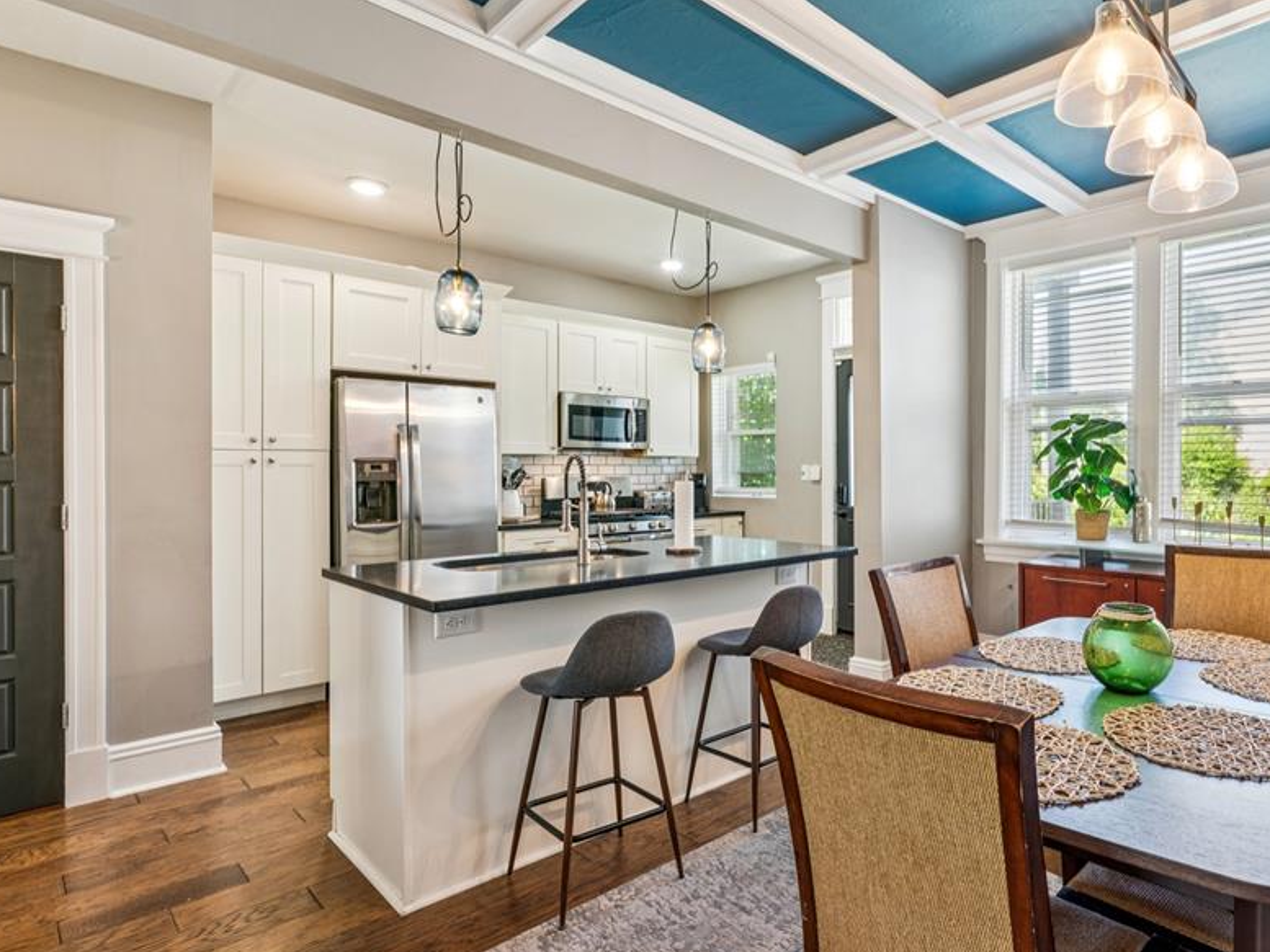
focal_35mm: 20
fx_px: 739
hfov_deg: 79.4
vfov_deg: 65.6
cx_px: 816
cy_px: 475
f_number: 13
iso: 320
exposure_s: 1/4
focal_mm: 15.9
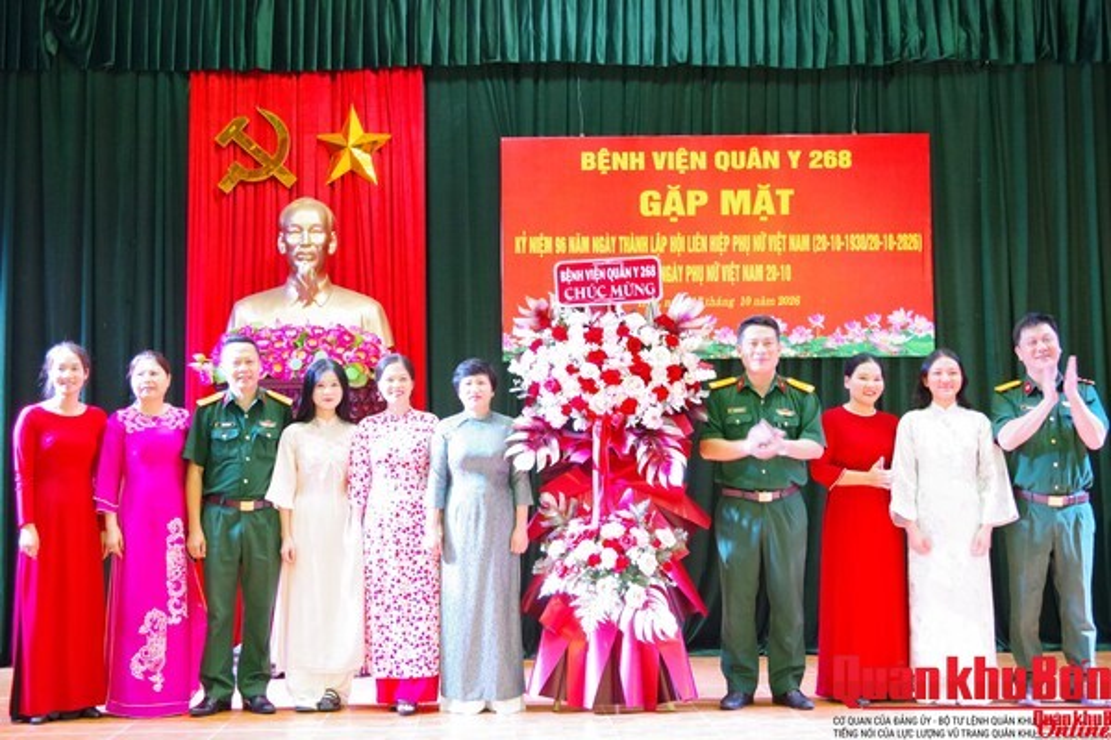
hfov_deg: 46.4
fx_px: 1296
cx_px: 556
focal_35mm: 42
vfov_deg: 31.9
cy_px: 370
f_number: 5.6
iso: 3200
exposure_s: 1/25
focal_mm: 28
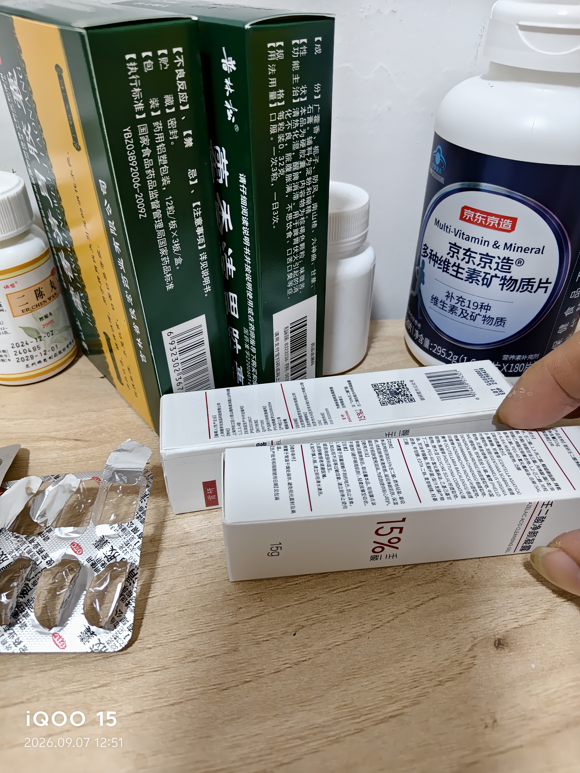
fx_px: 514
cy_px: 386
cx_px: 290
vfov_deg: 73.9
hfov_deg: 58.9
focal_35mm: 23
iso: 464
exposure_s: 1/50
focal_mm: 5.56
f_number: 1.88
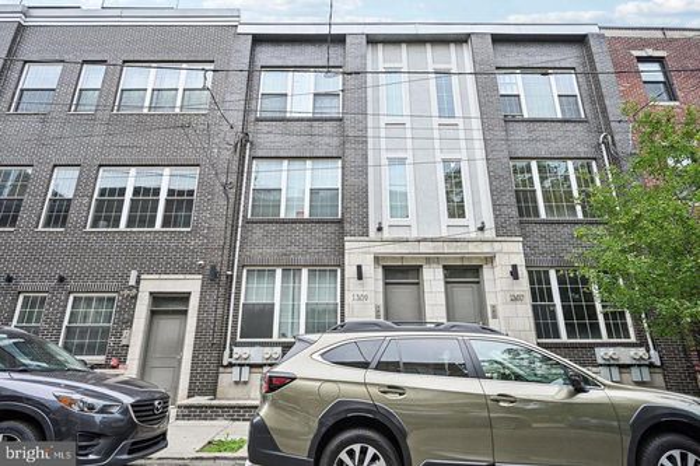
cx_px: 350
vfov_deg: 65.9
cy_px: 233
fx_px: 360
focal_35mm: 18
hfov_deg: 88.5
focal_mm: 18.5
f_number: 8
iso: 800
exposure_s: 1/400
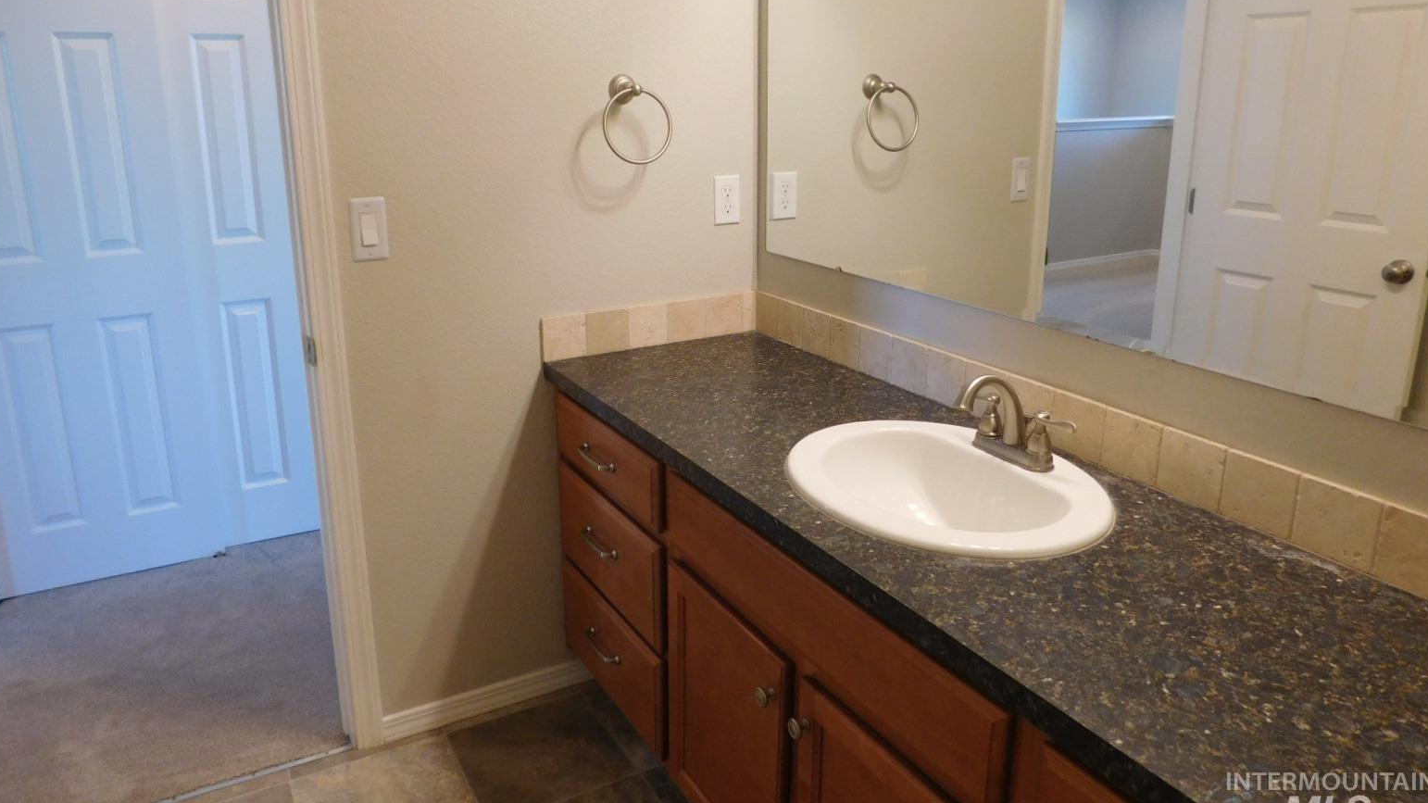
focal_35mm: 26
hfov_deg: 71.9
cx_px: 699
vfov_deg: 44.2
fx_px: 984
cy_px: 322
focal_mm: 4
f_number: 3
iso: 200
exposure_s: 1/30
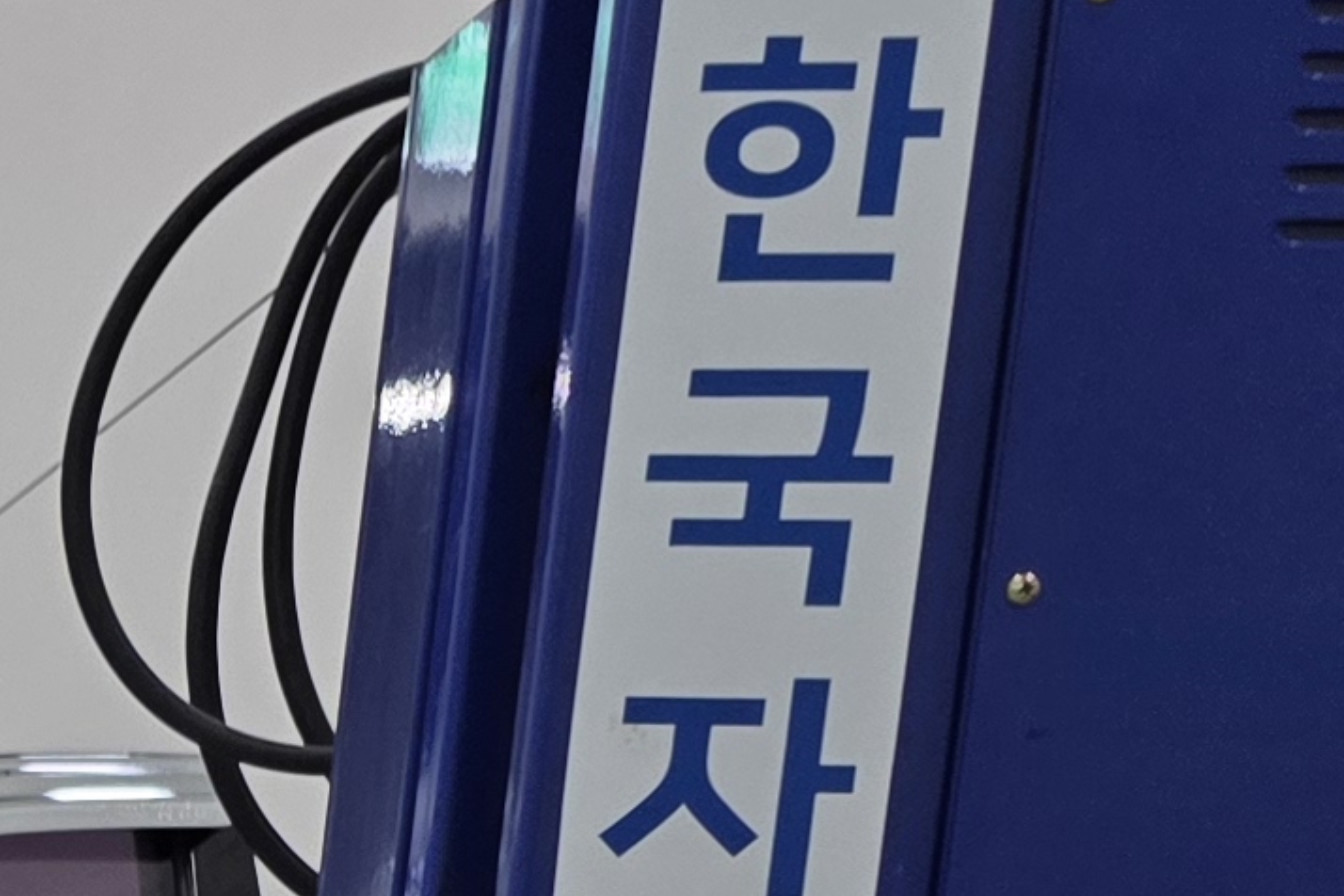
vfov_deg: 9.6
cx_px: -2304
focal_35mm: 134
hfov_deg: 11.4
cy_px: 1768
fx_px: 5002
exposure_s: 1/120
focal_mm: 6.25
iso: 80
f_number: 1.7
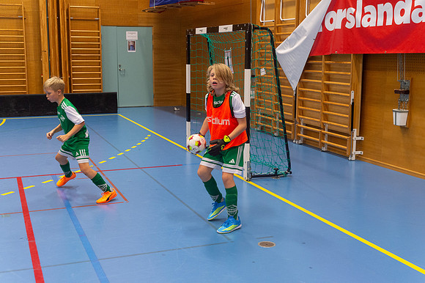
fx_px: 543
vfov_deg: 29.2
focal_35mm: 46
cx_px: 212
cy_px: 142
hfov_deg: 42.8
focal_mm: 46
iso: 3600
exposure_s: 1/400
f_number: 3.5
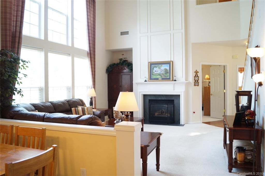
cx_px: 132
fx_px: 198
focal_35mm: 27
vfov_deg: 47.8
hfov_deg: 67.4
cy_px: 88
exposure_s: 1/60
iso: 800
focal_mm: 18
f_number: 4
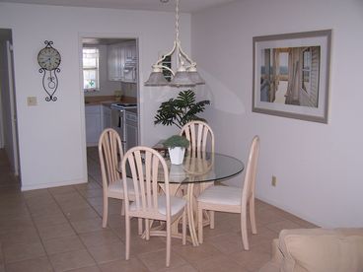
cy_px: 136
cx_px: 182
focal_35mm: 38
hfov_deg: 49.0
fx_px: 398
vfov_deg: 37.7
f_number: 2.8
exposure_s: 1/60
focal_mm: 6.3
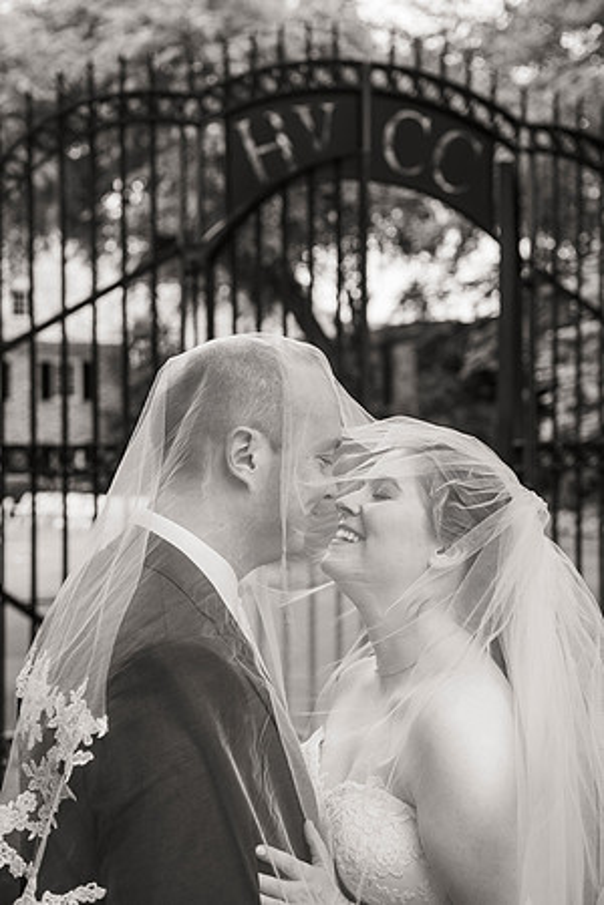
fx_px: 1409
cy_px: 452
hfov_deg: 24.2
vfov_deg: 35.6
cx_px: 302
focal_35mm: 56
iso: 800
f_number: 4
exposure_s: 1/640
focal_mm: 56
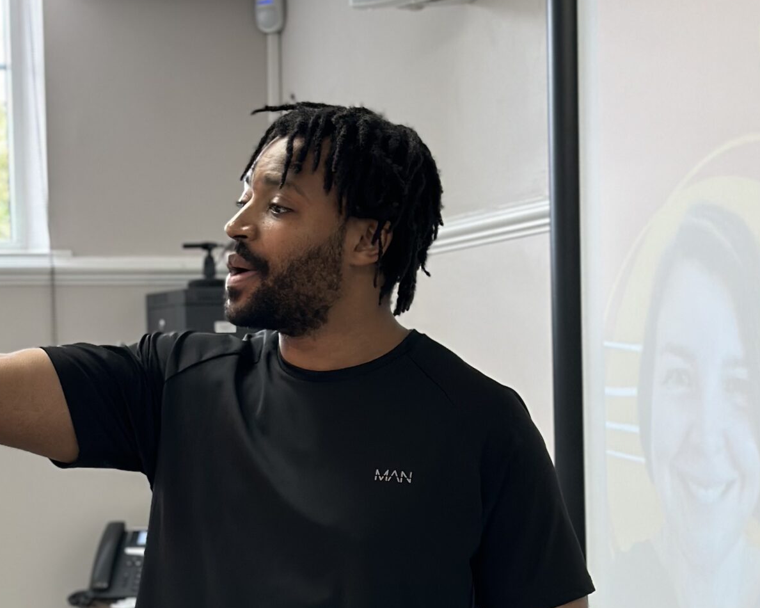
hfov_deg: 18.8
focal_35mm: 101
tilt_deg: +0.0
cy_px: 492
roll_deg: +0.8
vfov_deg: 15.1
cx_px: 164
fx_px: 2271
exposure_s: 1/120
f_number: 1.78
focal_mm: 6.86
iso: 125
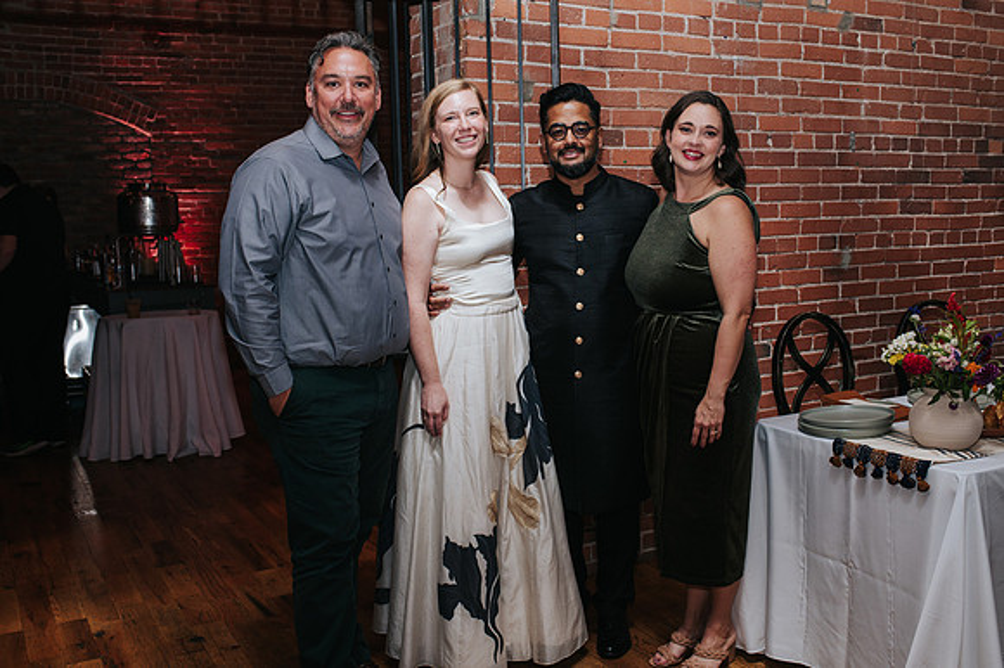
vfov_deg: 35.6
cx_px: 528
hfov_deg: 51.4
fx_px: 1042
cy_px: 334
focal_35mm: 37
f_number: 4
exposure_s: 1/200
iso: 800
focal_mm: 35
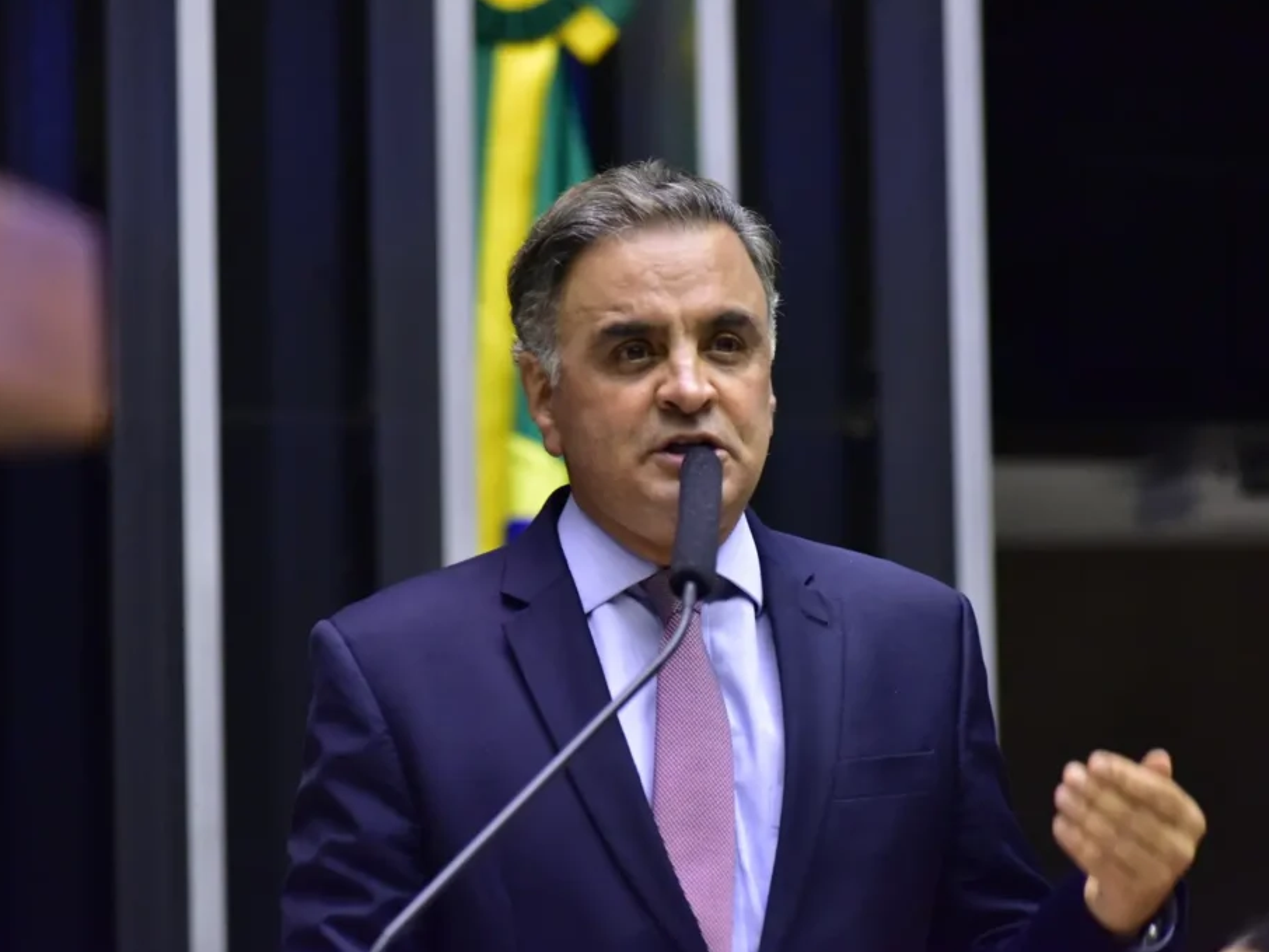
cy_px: 477
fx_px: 7370
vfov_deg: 7.4
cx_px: 609
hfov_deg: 9.8
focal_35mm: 201
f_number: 3.2
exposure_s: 1/160
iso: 4000
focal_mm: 185
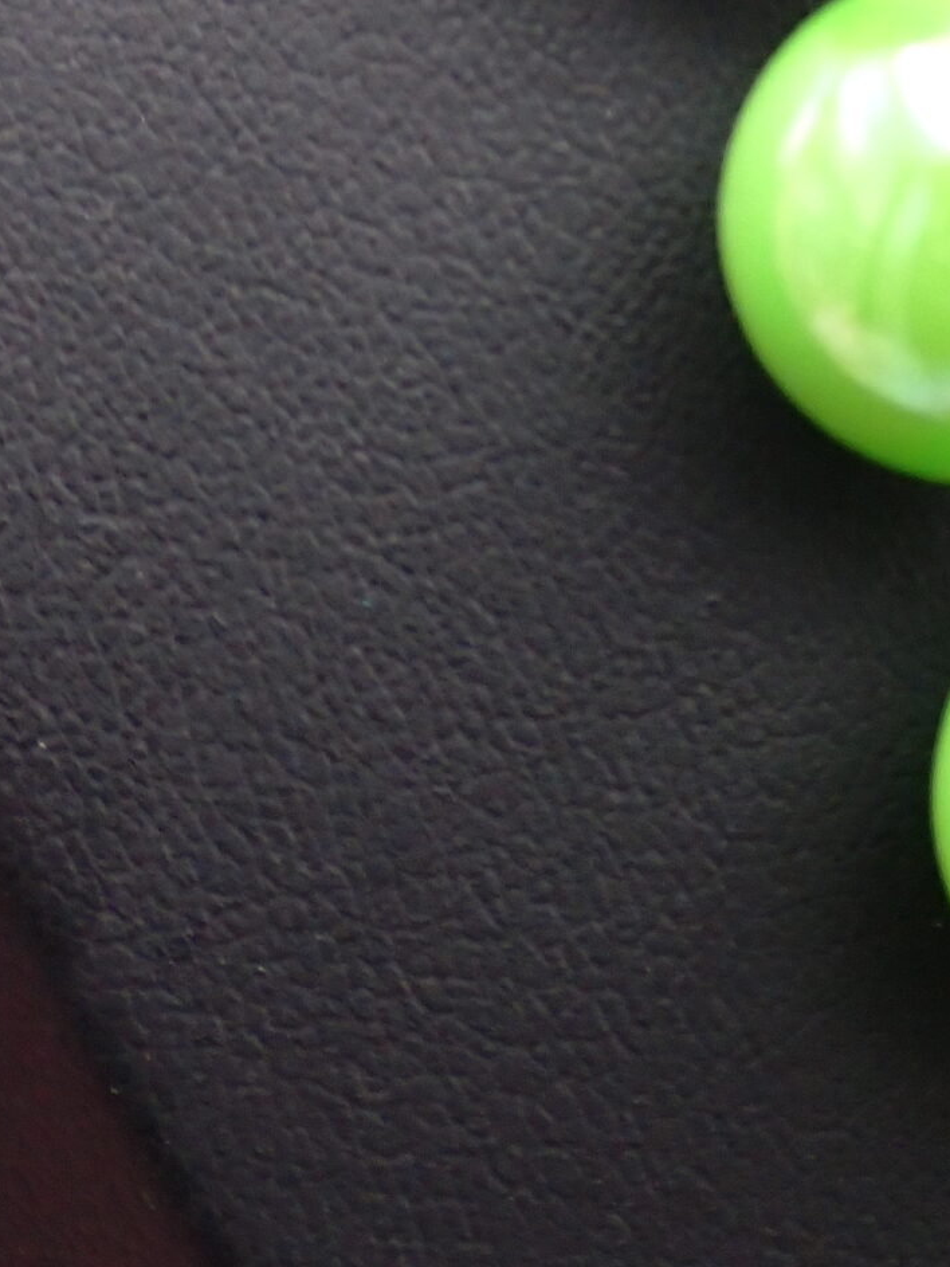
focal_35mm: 103
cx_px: 824
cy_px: 97
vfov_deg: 18.7
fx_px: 3769
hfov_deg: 14.2
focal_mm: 6.83
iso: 200
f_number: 2.7
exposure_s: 1/60
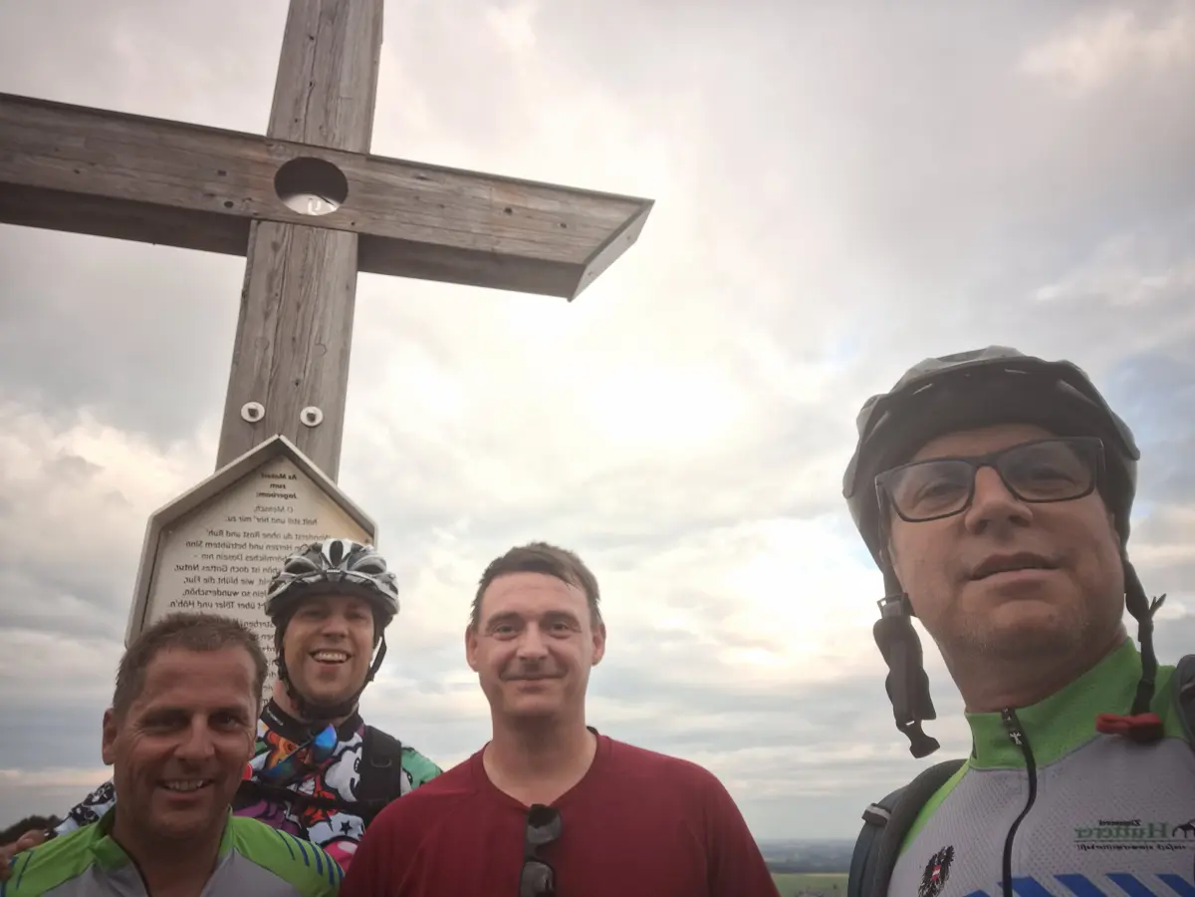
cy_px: 448
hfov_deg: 69.4
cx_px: 598
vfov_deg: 54.9
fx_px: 863
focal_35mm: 25
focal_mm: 3.72
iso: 50
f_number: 2.2
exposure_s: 1/157
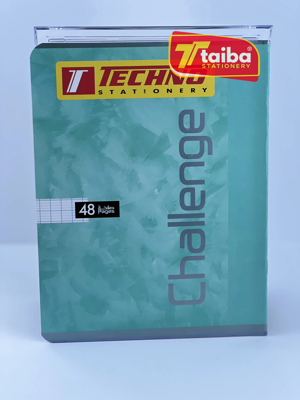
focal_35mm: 77
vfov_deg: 25.3
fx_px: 890
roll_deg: -0.1
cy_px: 200
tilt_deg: -15.9
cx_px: 150
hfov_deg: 19.1
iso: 25
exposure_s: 1/180
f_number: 2.8
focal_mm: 9
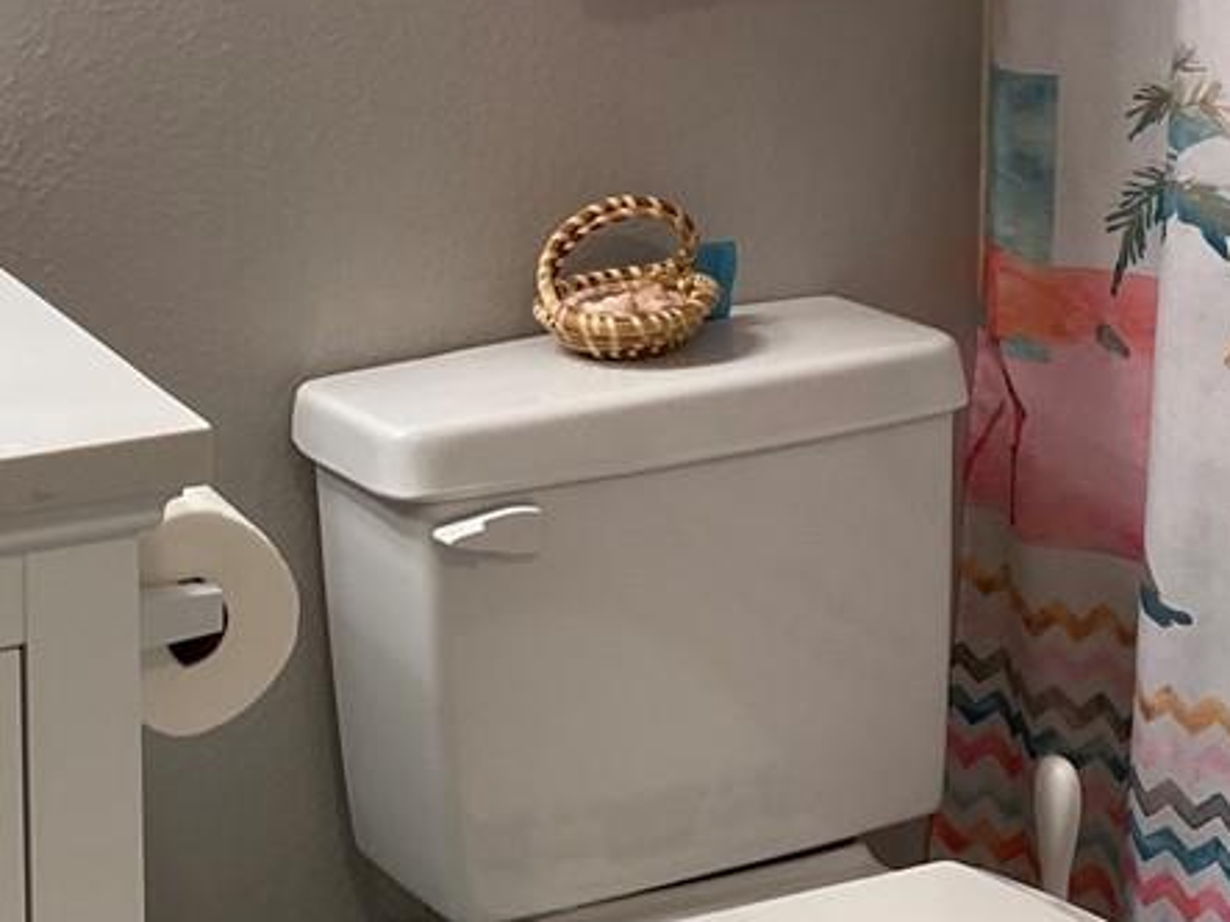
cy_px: -8
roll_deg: -1.0
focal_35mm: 94
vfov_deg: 15.4
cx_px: 311
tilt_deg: -9.9
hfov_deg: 20.7
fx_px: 3339
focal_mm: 4.25
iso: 125
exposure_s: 1/120
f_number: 1.8
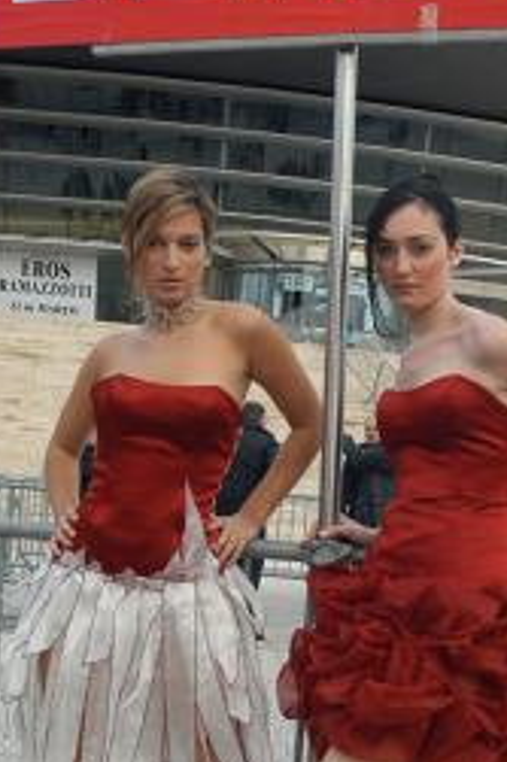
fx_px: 1333
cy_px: 489
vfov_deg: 31.7
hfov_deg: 21.4
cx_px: 363
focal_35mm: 63
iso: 320
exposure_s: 1/160
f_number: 7.1
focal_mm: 22
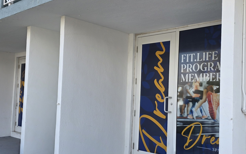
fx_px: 261
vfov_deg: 32.7
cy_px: 85
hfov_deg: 50.0
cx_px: 150
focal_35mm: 39
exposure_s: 1/180
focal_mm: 6.3
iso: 12
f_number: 1.7
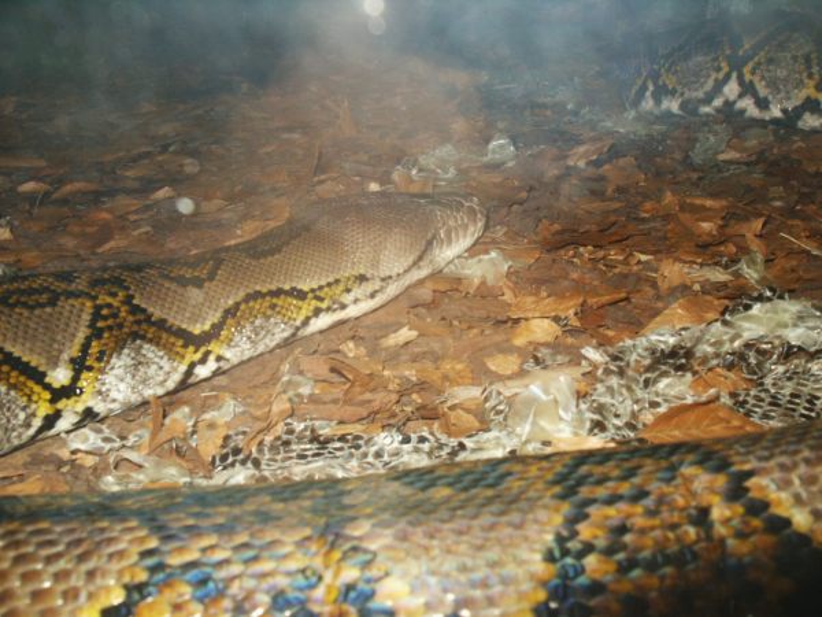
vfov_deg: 40.7
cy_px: 308
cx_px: 411
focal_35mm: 35
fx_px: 831
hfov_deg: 52.6
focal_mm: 7.18
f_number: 6.7
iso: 200
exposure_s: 1/45
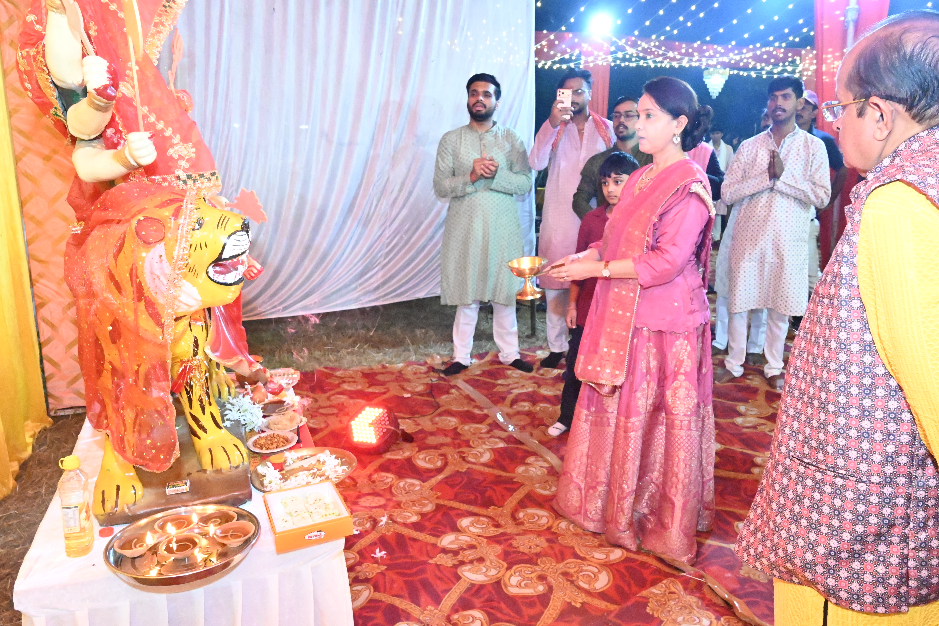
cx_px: 470
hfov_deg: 67.4
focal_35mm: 27
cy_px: 313
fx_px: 704
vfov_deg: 47.9
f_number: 7.1
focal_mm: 18
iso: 16000
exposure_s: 1/125
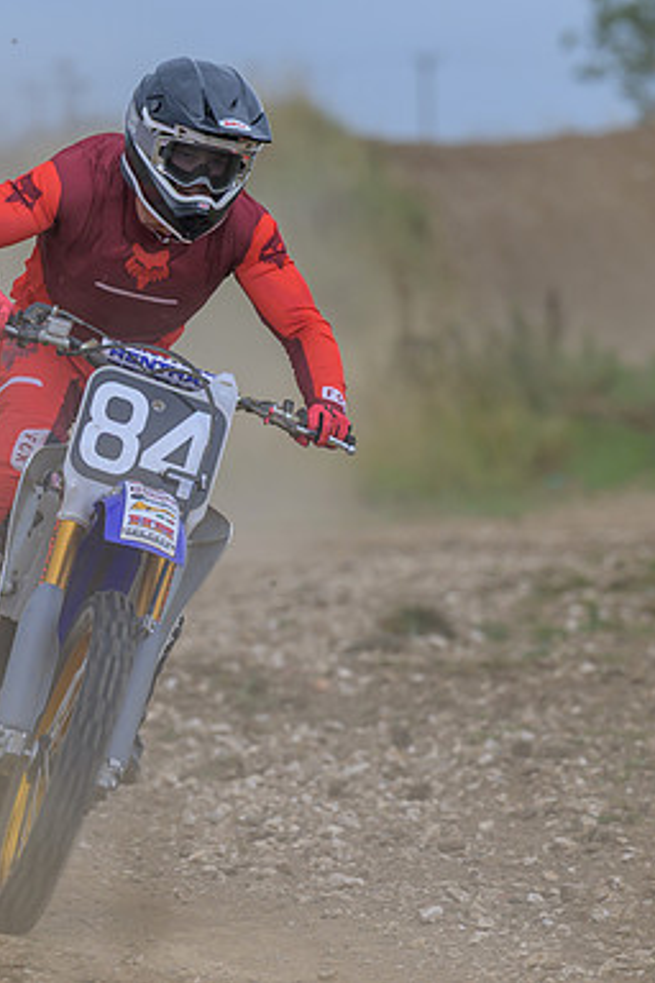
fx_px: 13972
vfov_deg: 4.0
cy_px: 551
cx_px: 85
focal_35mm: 512
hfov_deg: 2.7
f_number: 4
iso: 64
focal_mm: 200
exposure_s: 1/400
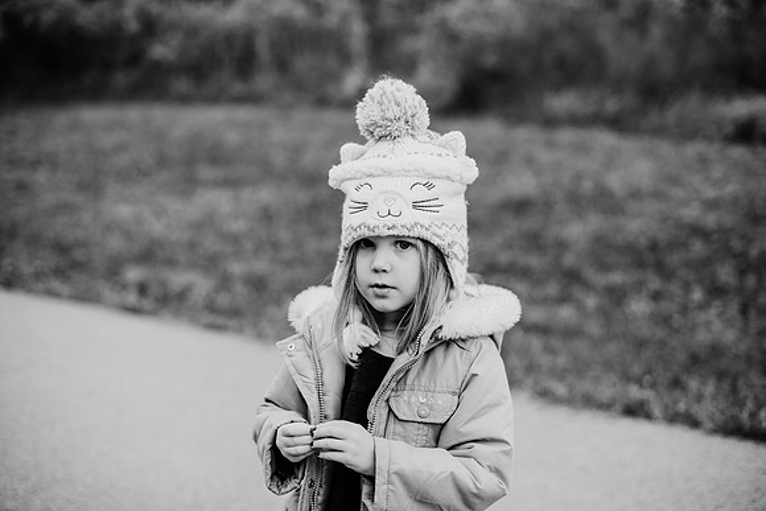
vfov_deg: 27.0
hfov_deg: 39.6
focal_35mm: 50
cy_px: 256
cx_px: 383
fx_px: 1064
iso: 320
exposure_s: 1/800
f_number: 2.2
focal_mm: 50
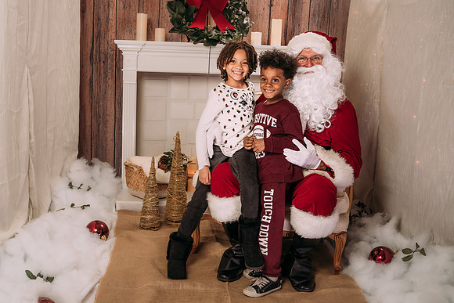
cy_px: 131
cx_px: 196
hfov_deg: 44.4
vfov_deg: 30.5
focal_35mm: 44
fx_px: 555
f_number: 5.6
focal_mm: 35
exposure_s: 1/125
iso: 200
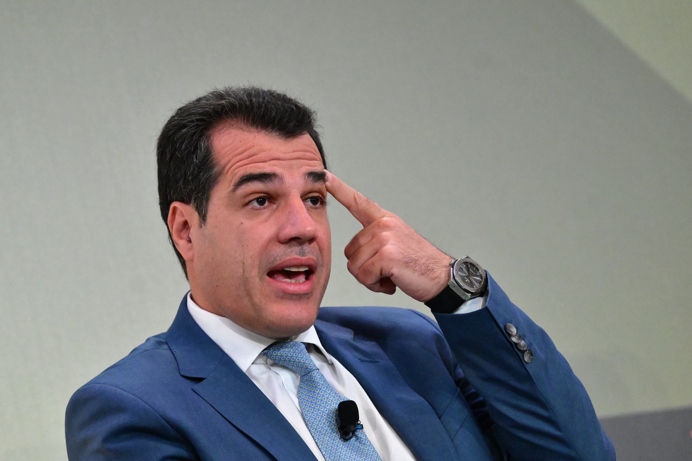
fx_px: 5765
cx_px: 346
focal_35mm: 300
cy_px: 230
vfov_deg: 4.6
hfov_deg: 6.9
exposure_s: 1/500
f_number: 4.5
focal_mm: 200
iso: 10000
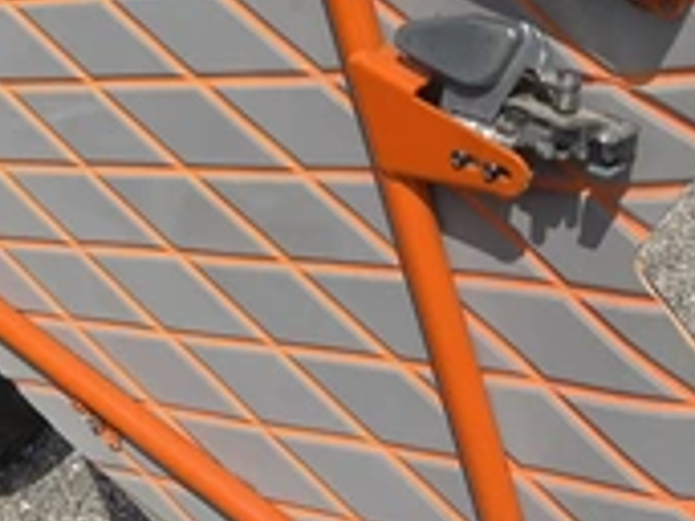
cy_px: 175
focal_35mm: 68
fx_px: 1364
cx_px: 126
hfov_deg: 27.9
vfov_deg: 21.5
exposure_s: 1/2427
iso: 25
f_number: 1.8
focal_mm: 3
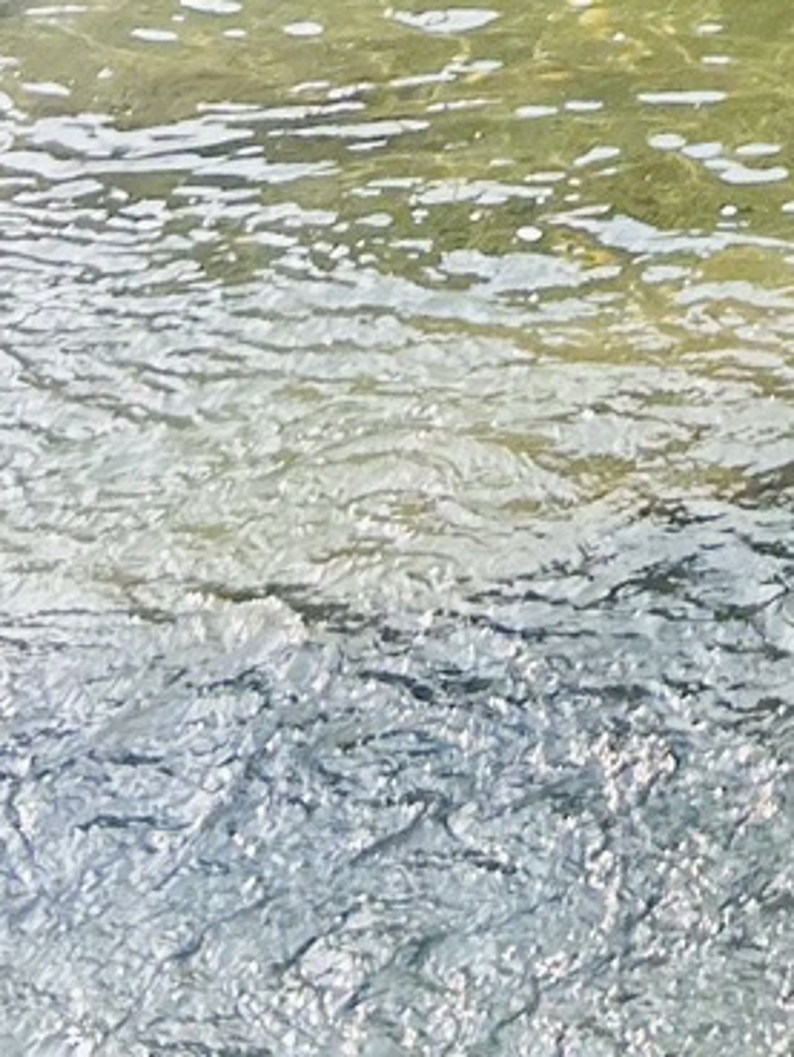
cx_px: 1511
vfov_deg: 11.6
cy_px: -1438
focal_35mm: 141
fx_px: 4310
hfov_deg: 9.9
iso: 50
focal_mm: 5.7
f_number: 1.5
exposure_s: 1/473
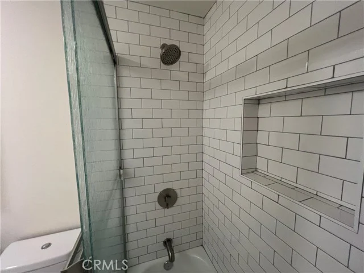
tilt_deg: -7.4
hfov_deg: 106.2
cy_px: 136
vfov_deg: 89.9
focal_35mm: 13
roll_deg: -0.4
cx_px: 182
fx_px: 137
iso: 160
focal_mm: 1.57
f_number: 1.8
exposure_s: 1/60
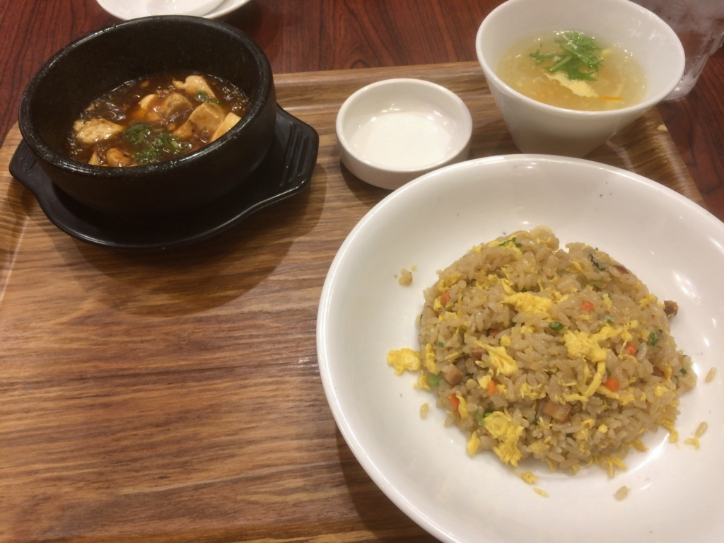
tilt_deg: -58.1
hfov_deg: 61.7
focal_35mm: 29
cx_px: 362
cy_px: 272
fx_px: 607
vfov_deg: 48.2
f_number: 2.2
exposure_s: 1/30
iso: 100
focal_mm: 4.15
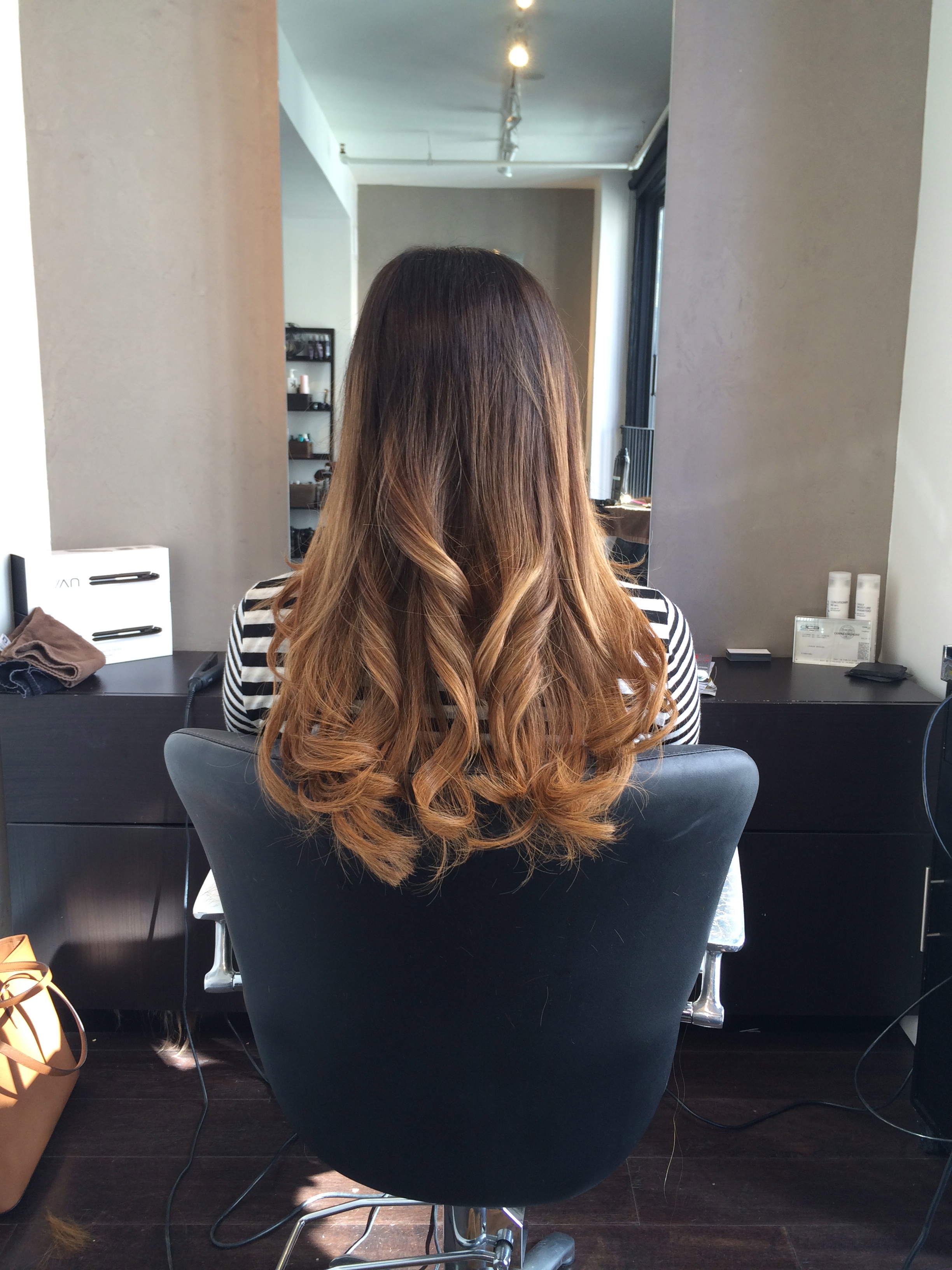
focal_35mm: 30
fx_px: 1100
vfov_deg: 60.0
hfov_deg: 46.8
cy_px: 635
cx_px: 476
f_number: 2.2
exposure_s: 1/41
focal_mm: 4.12
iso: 32
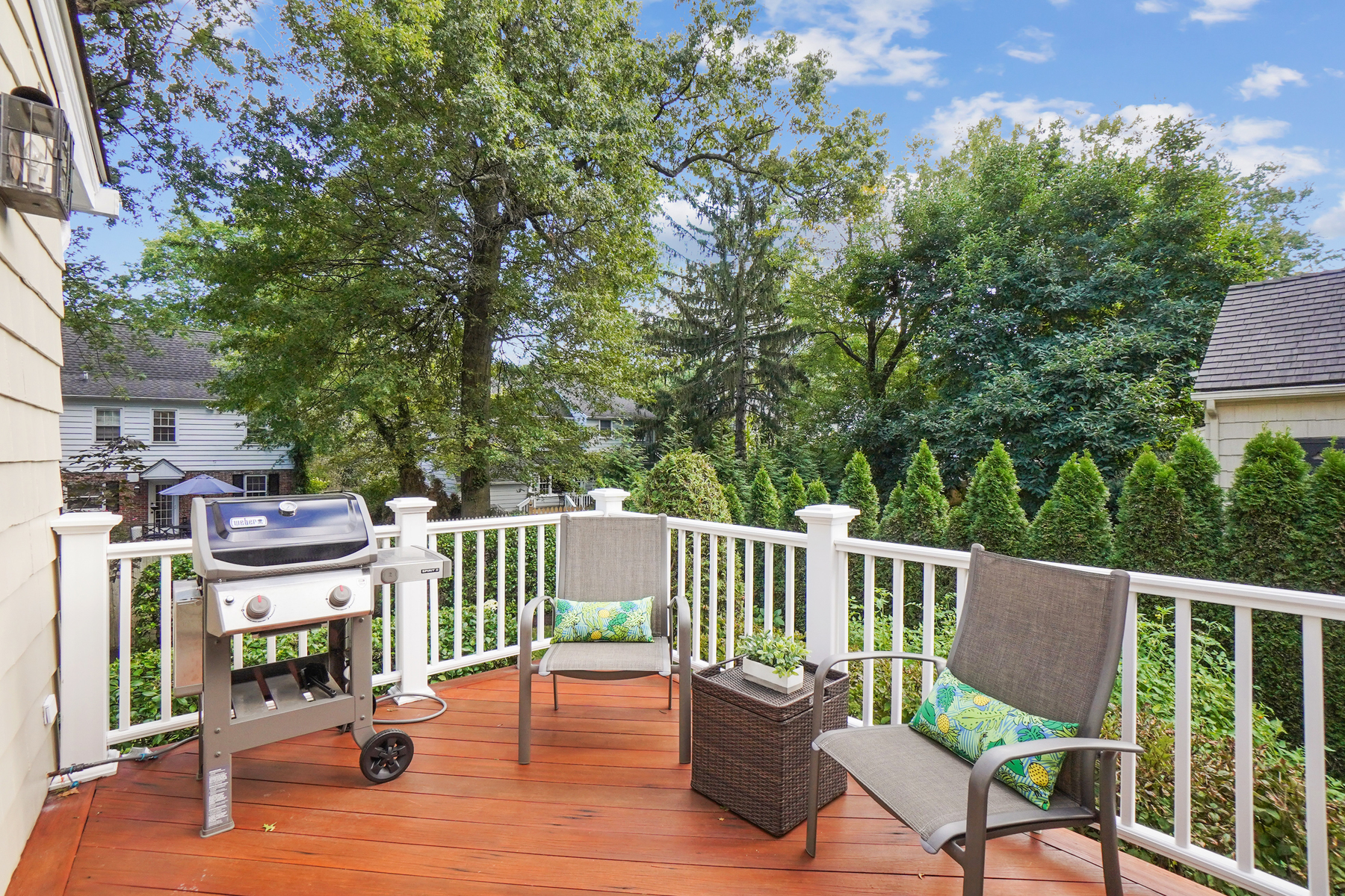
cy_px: 448
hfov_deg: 100.4
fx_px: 560
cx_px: 672
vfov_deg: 77.3
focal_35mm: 15
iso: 500
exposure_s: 1/125
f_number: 9
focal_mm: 10
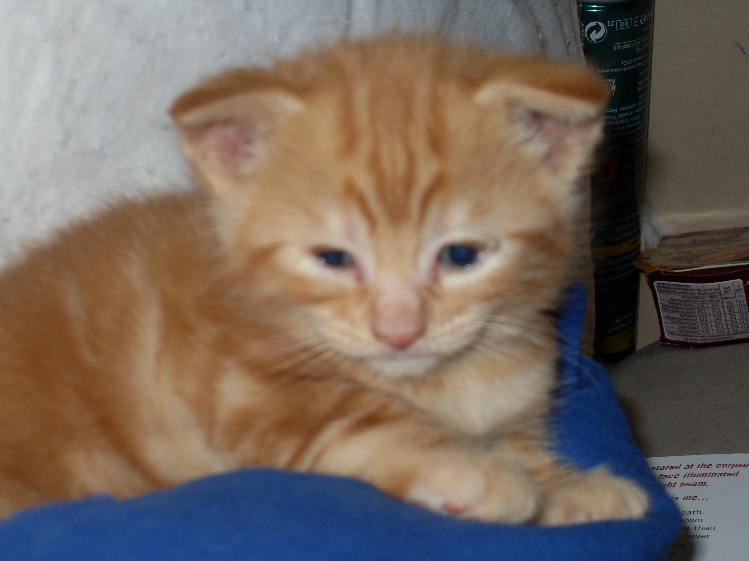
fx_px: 1753
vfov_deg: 18.2
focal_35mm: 81
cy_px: 280
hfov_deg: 24.1
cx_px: 374
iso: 100
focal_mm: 13.5
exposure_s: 1/90
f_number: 4.4
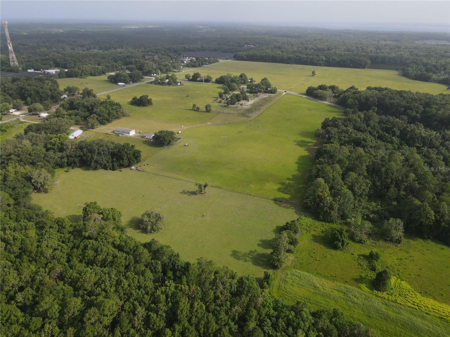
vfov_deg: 56.8
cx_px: 225
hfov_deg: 71.6
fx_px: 312
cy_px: 168
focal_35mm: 24
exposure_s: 1/500
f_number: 2.8
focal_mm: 4.5
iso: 100
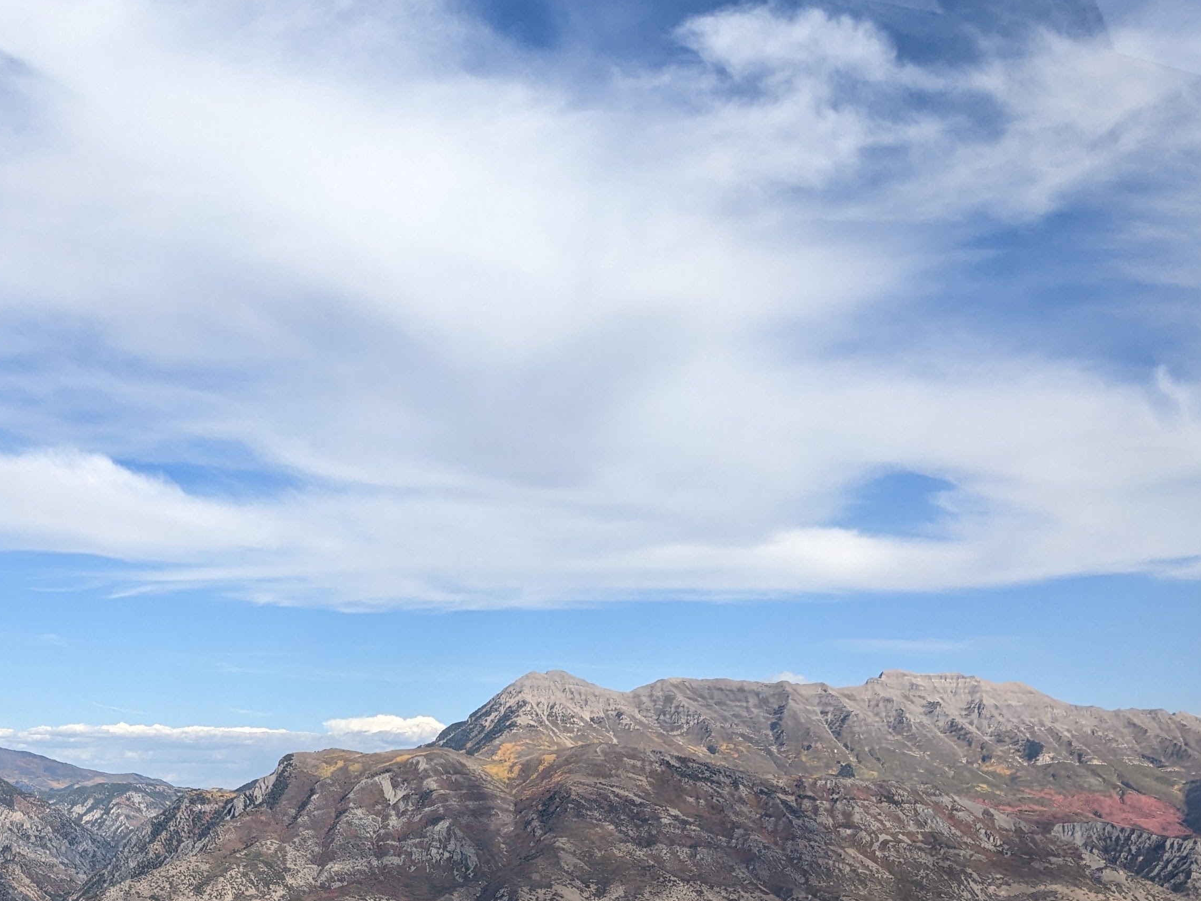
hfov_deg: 38.8
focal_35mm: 48
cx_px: 334
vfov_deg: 29.4
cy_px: 747
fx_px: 1665
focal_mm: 4.38
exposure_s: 1/2597
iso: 67
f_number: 1.73
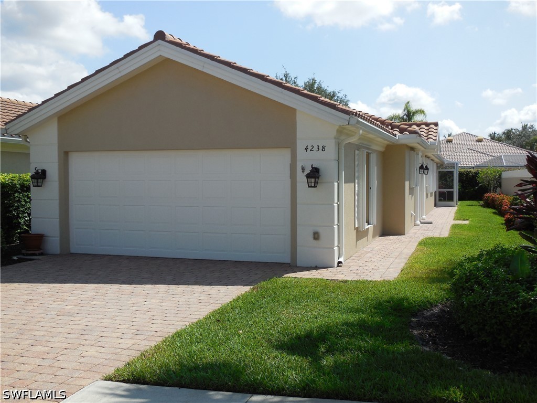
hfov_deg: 46.8
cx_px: 268
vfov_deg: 36.0
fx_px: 621
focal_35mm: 40
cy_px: 202
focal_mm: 7.1
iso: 125
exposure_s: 1/1250
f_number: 3.6
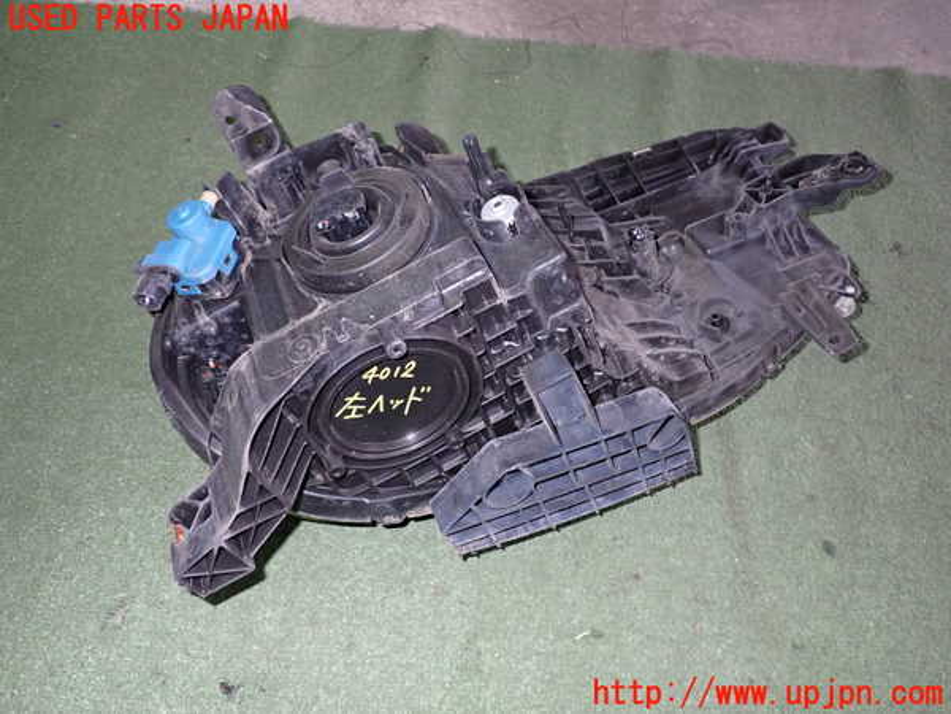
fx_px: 824
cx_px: 476
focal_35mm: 30
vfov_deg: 46.8
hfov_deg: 60.0
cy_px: 357
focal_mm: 5.4
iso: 400
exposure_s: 1/30
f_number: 6.3
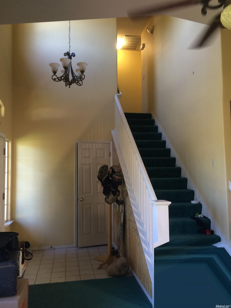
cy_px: 154
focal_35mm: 29
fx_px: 258
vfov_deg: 61.7
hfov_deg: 48.2
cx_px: 116
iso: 100
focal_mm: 4.15
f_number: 2.2
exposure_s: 1/30
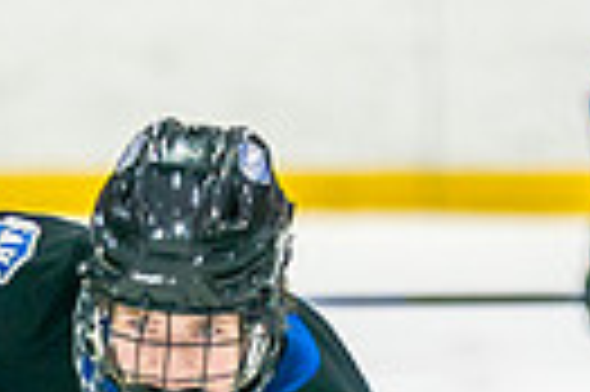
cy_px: 674
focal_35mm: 1402
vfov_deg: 1.0
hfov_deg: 1.5
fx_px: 22948
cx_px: 549
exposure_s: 1/640
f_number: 2.8
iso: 500
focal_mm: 200
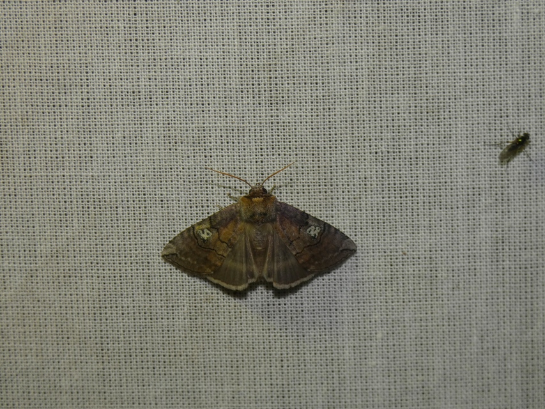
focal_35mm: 112
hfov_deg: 17.6
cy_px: 204
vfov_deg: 13.2
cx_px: 272
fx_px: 1764
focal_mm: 20.1
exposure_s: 1/60
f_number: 5
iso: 100
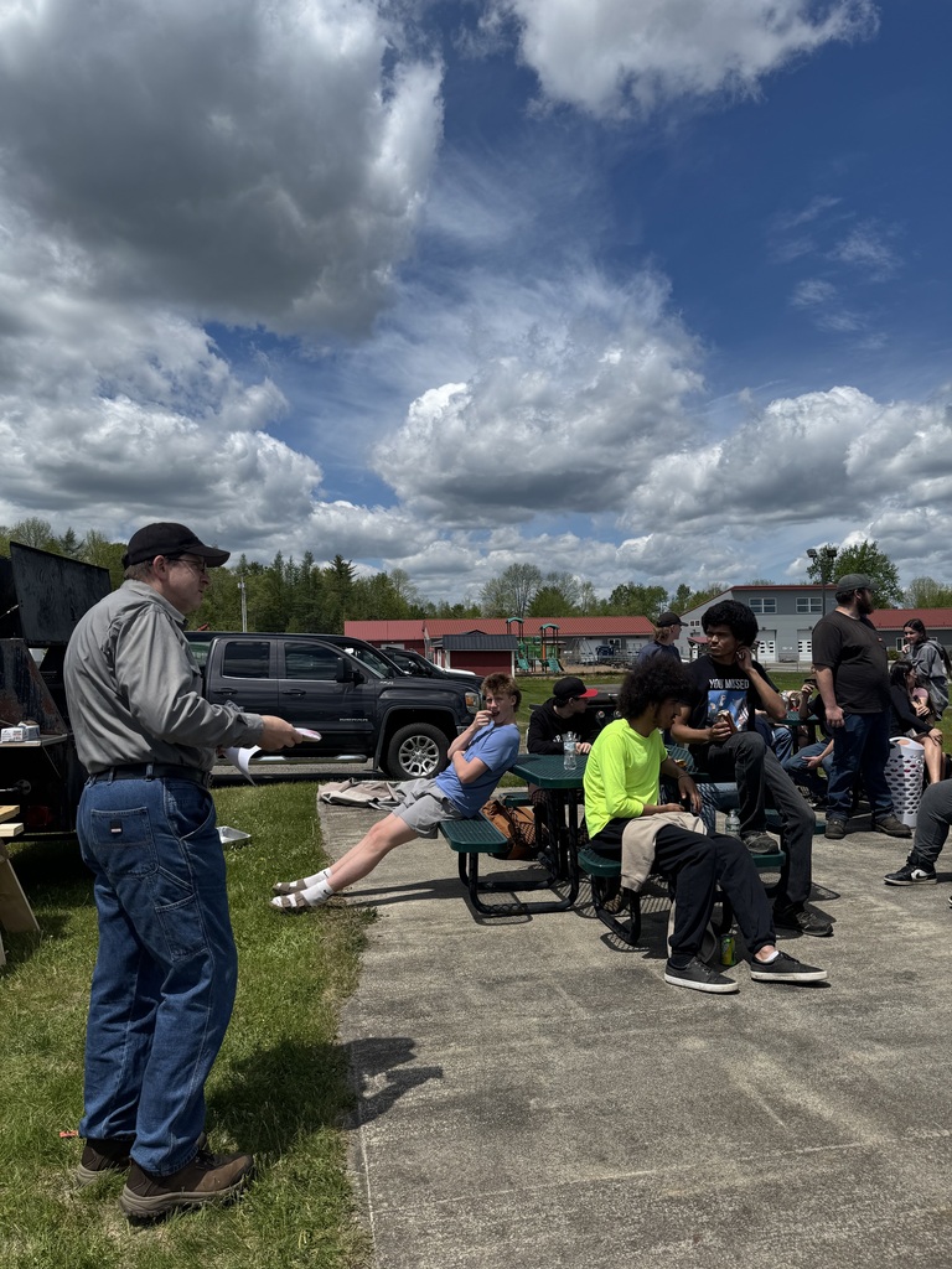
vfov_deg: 71.6
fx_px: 880
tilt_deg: +1.4
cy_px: 634
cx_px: 476
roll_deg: +1.4
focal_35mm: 24
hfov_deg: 56.8
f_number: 1.78
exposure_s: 1/7092
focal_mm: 6.76
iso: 80
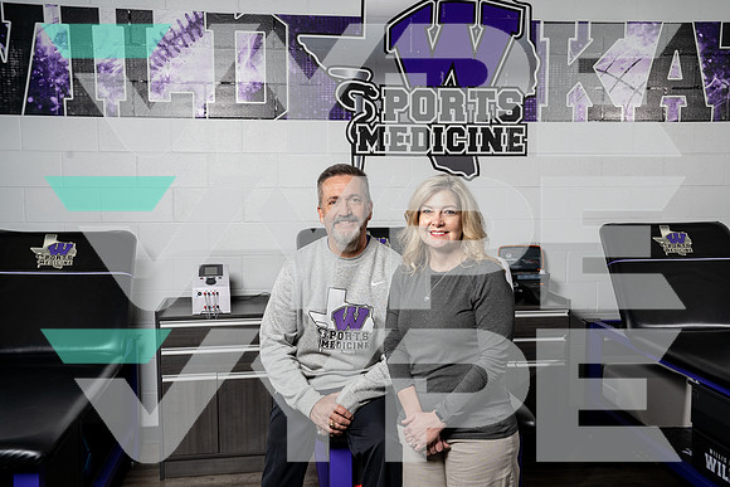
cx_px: 365
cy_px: 244
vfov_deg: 35.1
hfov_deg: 50.7
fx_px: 771
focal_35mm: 38
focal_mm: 38
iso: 200
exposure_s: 1/250
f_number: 8
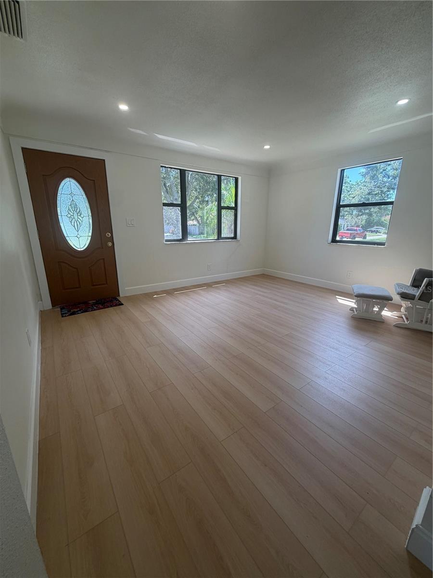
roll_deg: -0.5
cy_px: 289
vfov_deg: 102.1
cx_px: 216
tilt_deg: -14.2
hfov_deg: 85.7
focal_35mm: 14
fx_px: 233
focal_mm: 2.22
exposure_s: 1/120
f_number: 2.2
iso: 64
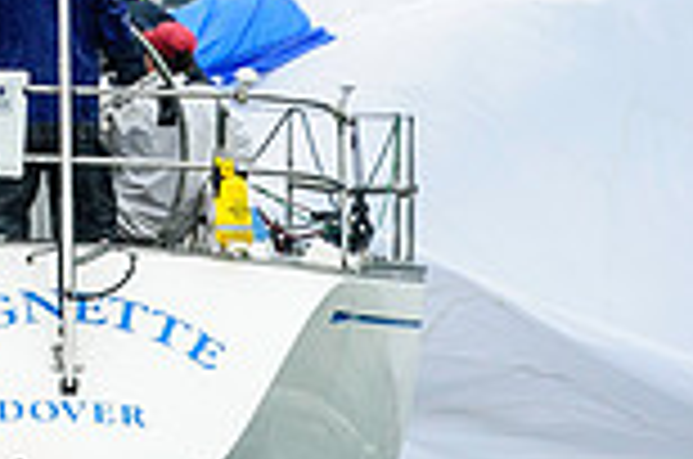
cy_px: -18
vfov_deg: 0.8
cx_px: 43
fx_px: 33137
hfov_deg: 1.2
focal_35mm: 1725
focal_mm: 400
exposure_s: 1/1000
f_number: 5
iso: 640
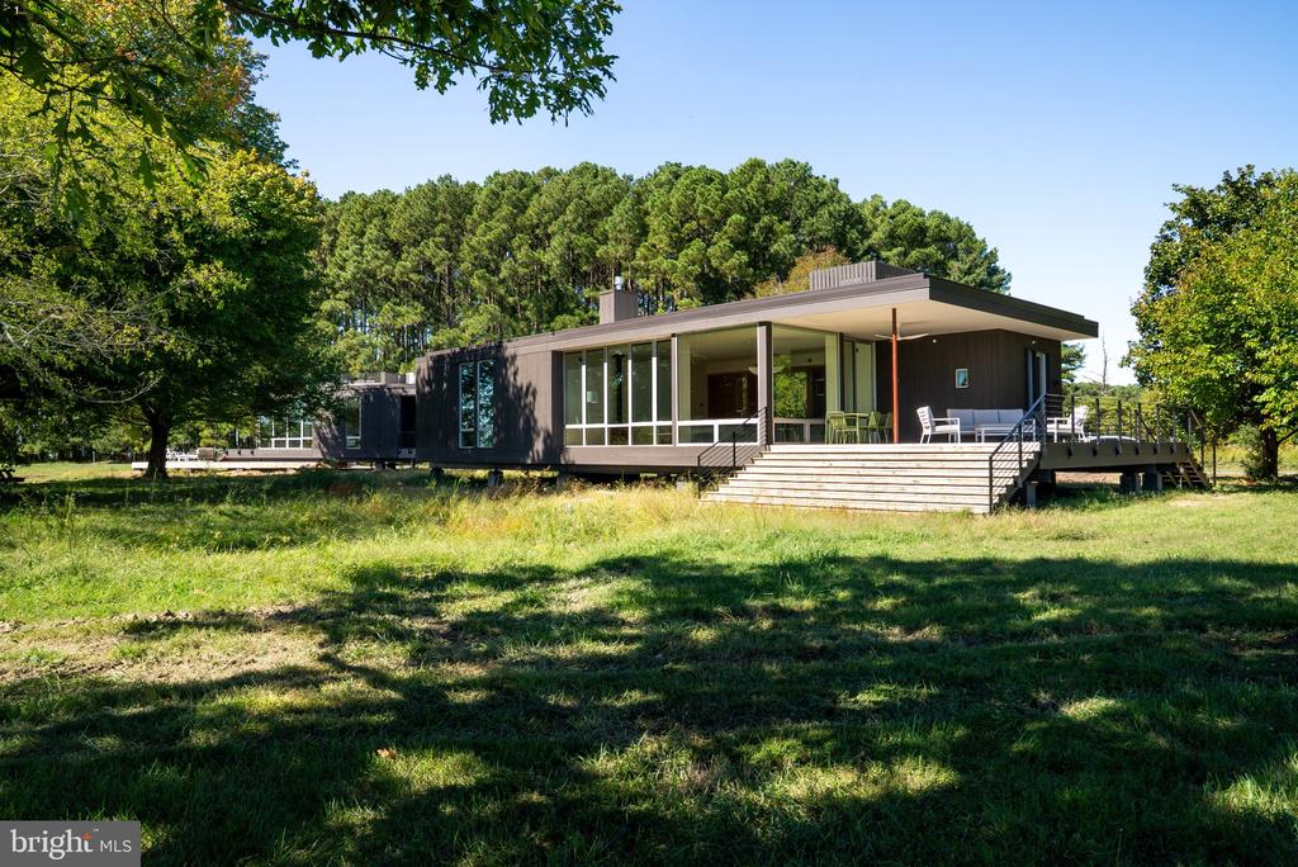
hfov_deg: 73.7
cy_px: 434
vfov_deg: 53.2
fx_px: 866
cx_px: 649
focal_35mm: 24
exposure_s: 1/50
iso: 160
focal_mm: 24
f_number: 14
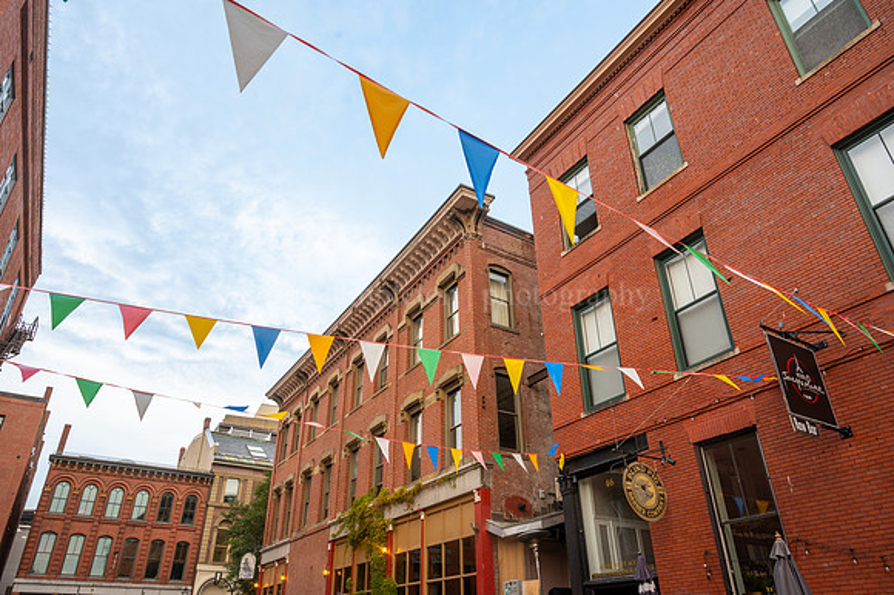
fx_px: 608
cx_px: 447
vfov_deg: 52.1
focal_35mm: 24
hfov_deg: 72.6
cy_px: 298
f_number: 8
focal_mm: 24.5
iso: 125
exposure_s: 1/25
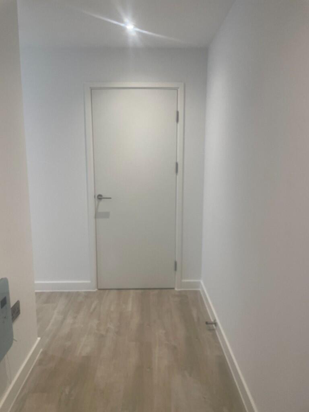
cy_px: 206
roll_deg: -1.0
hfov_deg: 53.1
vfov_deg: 67.3
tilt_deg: -10.0
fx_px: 309
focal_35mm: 26
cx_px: 154
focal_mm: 4.2
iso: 80
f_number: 1.6
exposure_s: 1/100
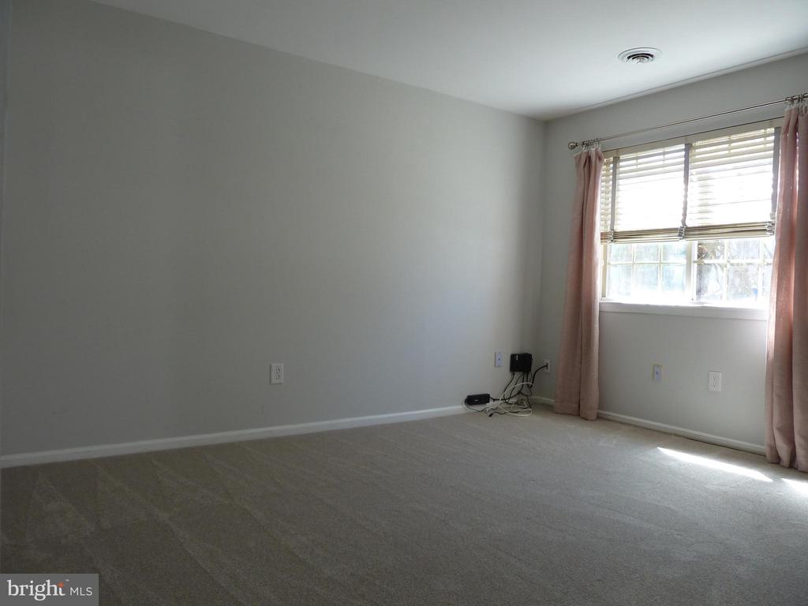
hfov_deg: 69.4
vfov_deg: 54.9
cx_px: 404
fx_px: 584
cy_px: 303
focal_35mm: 25
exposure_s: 1/30
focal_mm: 4.1
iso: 80
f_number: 3.3
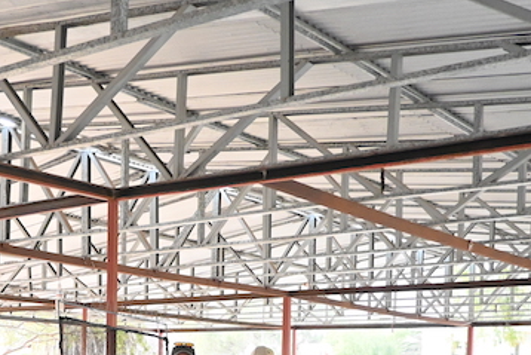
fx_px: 989
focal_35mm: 67
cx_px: 47
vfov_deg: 19.2
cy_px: 420
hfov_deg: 28.8
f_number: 3.5
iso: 3200
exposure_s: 1/60
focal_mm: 16
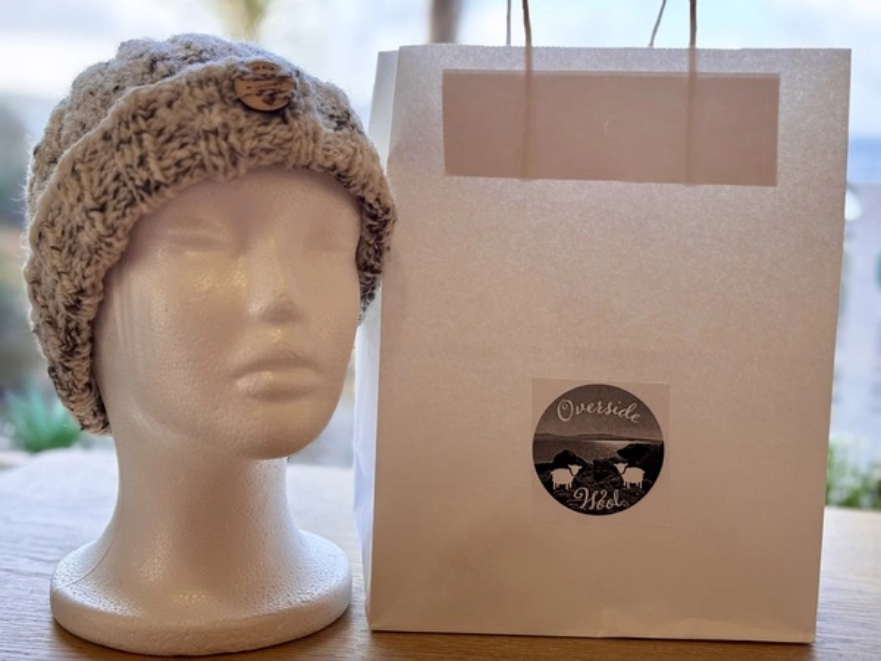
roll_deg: -0.8
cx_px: 440
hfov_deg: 36.8
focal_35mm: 52
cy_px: 330
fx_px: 1323
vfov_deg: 28.0
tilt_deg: -8.1
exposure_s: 1/236
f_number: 1.6
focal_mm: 5.96
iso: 80
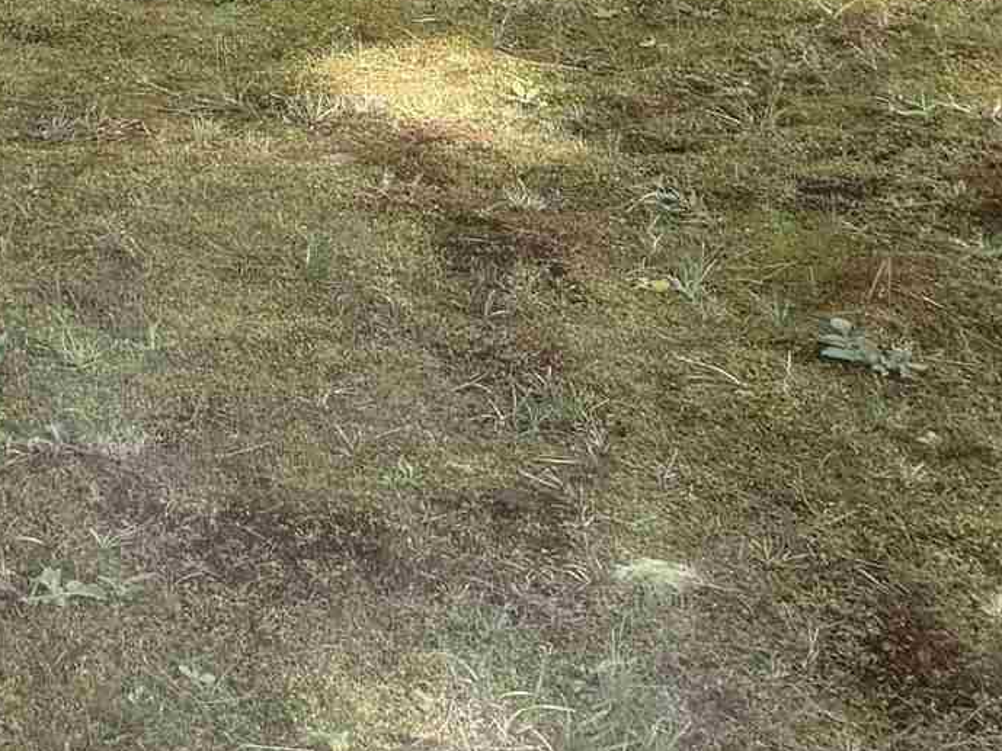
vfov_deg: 13.0
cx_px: -926
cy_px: -417
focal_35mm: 107
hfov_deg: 15.3
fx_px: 3098
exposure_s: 1/258
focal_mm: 6.76
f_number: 1.78
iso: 64
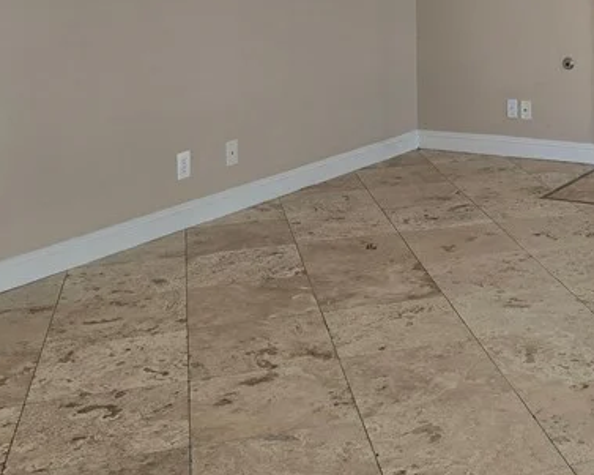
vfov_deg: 23.4
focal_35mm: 61
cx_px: 540
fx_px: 1072
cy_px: -54
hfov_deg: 29.6
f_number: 1.7
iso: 64
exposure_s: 1/180
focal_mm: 6.3
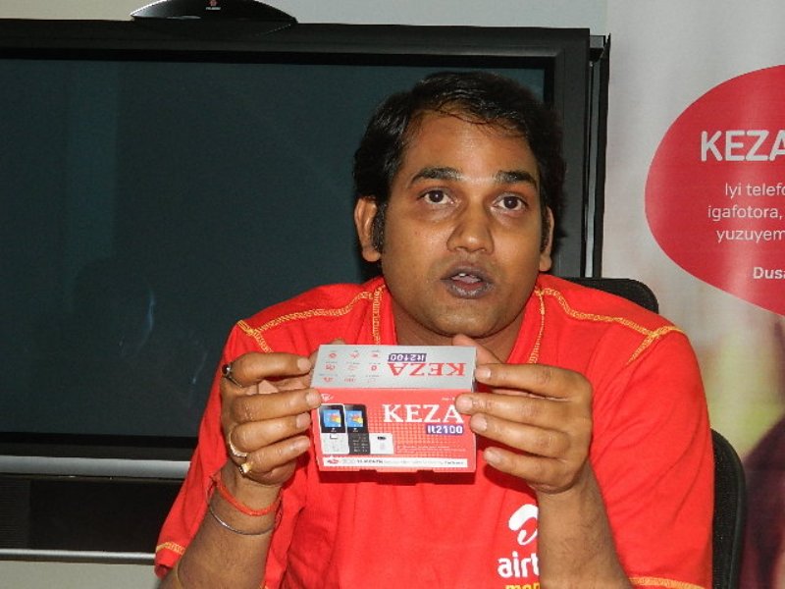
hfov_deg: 23.3
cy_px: 294
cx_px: 392
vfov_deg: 17.6
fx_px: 1905
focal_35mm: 84
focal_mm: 15.1
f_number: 4.2
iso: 250
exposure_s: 1/50
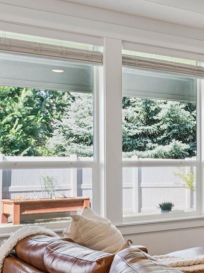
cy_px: 162
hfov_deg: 16.8
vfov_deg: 30.2
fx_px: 503
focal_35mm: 64
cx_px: 413
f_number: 13
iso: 400
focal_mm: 16.8
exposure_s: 1/6
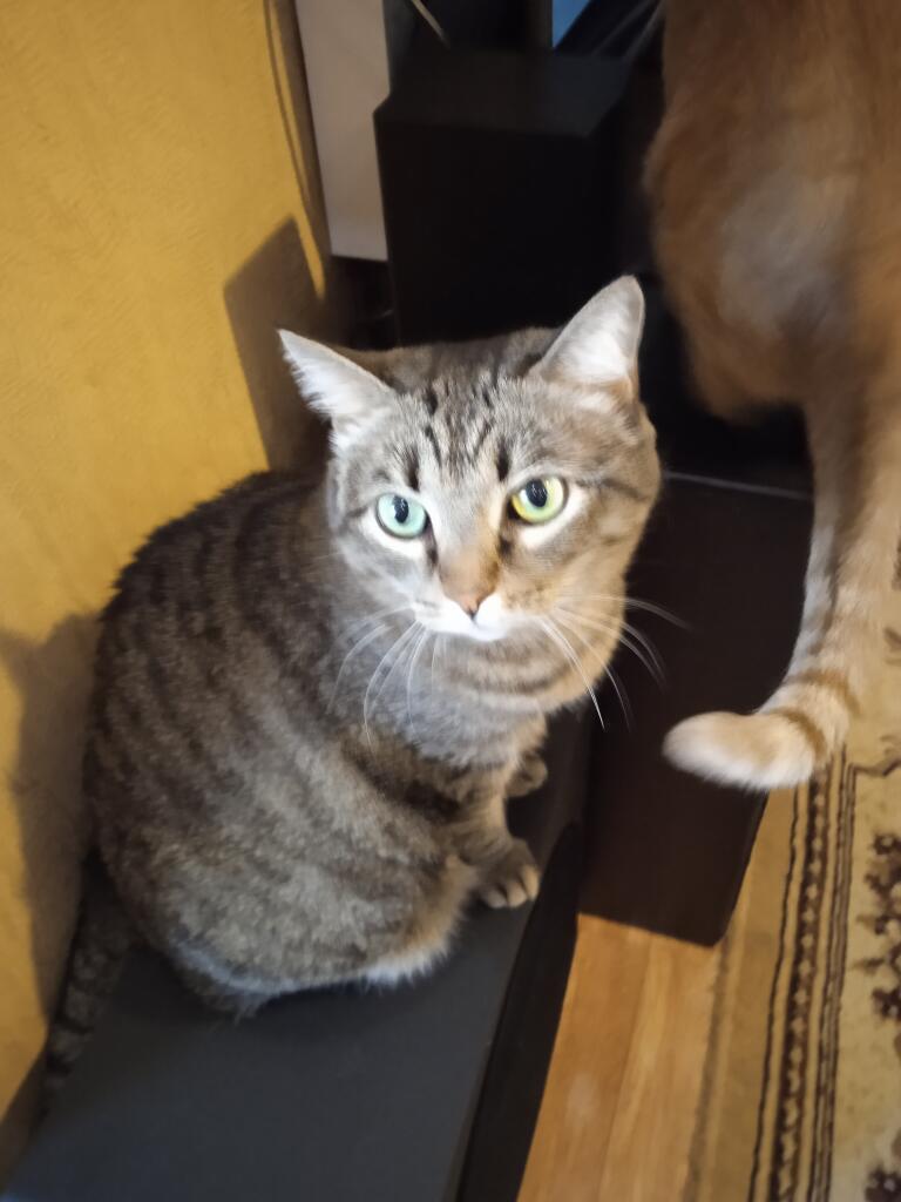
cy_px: 601
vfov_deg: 63.4
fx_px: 972
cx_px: 450
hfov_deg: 49.7
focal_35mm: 28
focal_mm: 3.43
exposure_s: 1/14.3
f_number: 2.2
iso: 1912
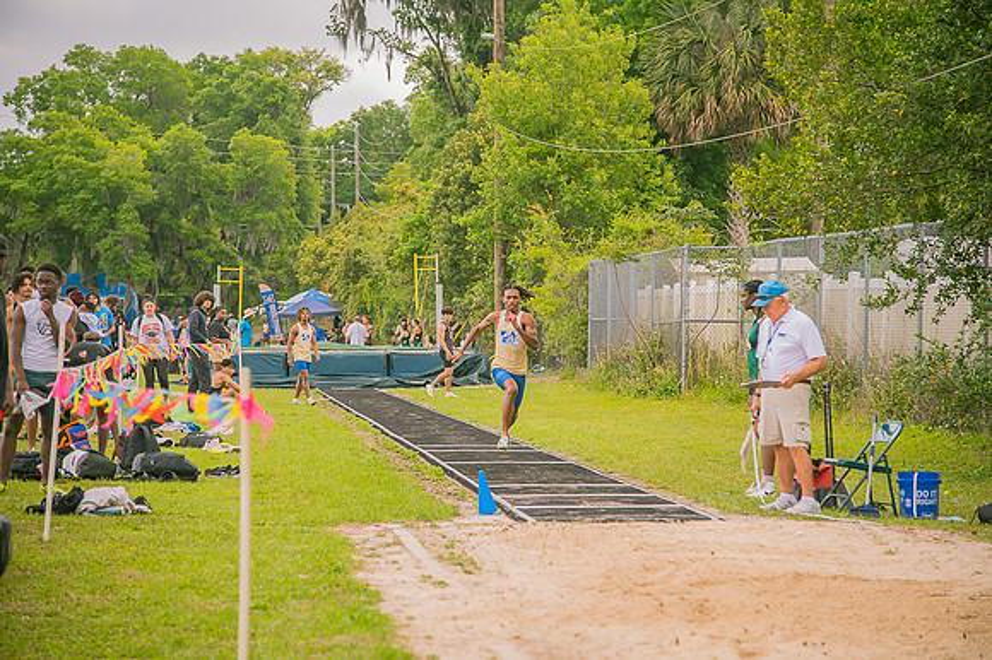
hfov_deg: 20.8
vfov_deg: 13.9
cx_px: 496
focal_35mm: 98
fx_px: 2699
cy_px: 330
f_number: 4
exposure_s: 1/200
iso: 200
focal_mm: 98
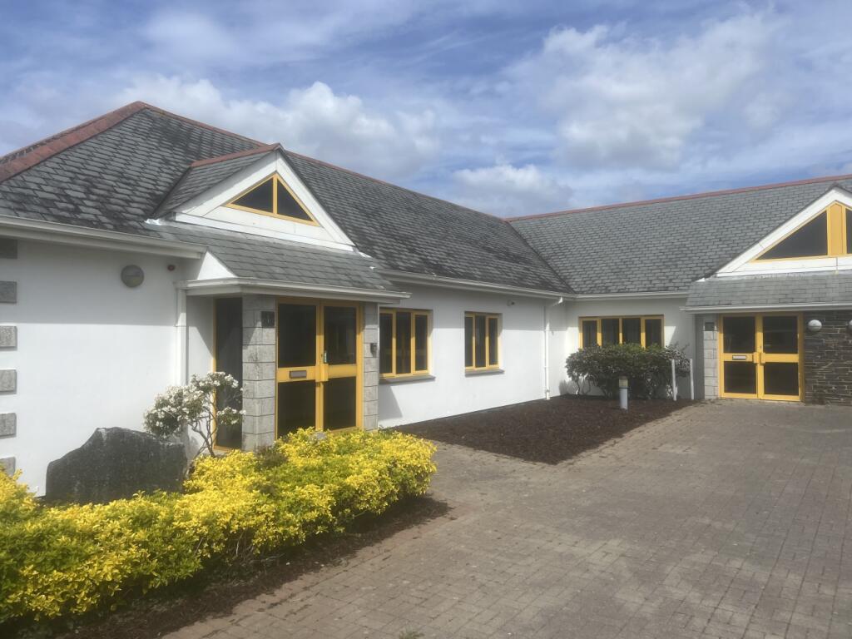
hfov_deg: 67.3
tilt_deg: +1.1
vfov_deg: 53.1
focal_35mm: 26
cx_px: 426
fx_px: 640
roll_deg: +0.8
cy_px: 320
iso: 50
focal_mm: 5.7
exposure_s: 1/6993
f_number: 1.5
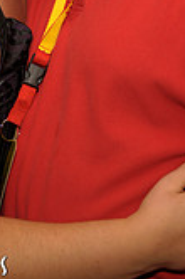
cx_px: 82
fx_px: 1153
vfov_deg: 13.3
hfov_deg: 9.2
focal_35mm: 149
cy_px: -76
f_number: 2.8
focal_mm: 55
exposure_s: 1/250
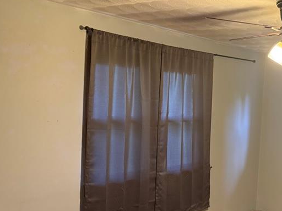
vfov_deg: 30.1
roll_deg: -3.6
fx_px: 391
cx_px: 259
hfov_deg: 36.9
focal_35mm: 48
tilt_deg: -4.2
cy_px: 134
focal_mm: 6.76
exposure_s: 1/60
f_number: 1.78
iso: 500
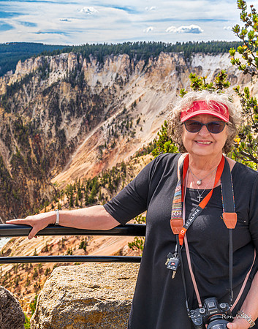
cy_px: 164
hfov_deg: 25.4
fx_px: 548
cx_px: 11
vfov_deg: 33.4
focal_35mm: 57
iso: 320
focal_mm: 40
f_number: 11
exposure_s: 1/160
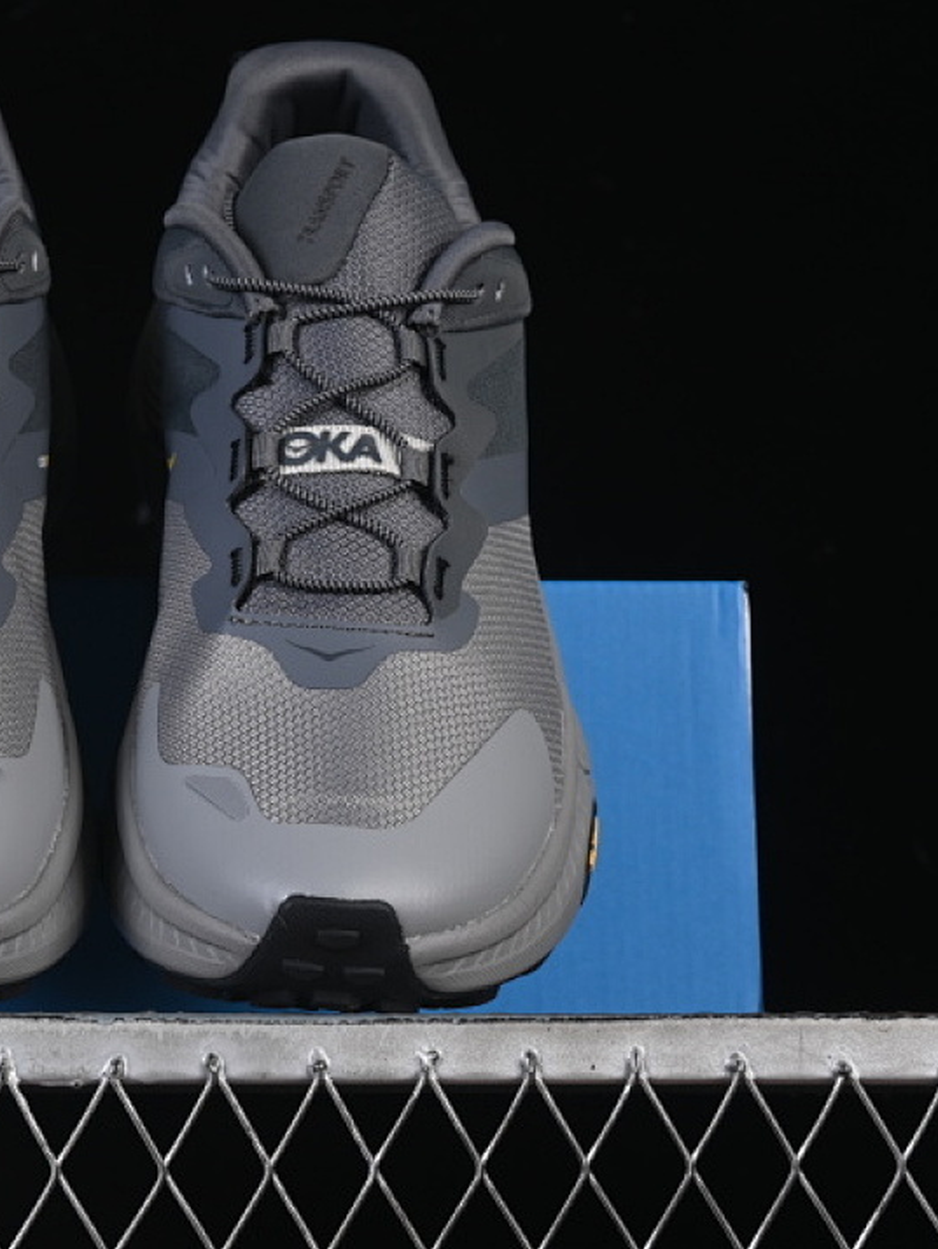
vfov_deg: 18.0
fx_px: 3936
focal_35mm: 109
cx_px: 110
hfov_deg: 13.5
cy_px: 624
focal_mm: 50
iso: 160
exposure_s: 1/60
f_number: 8
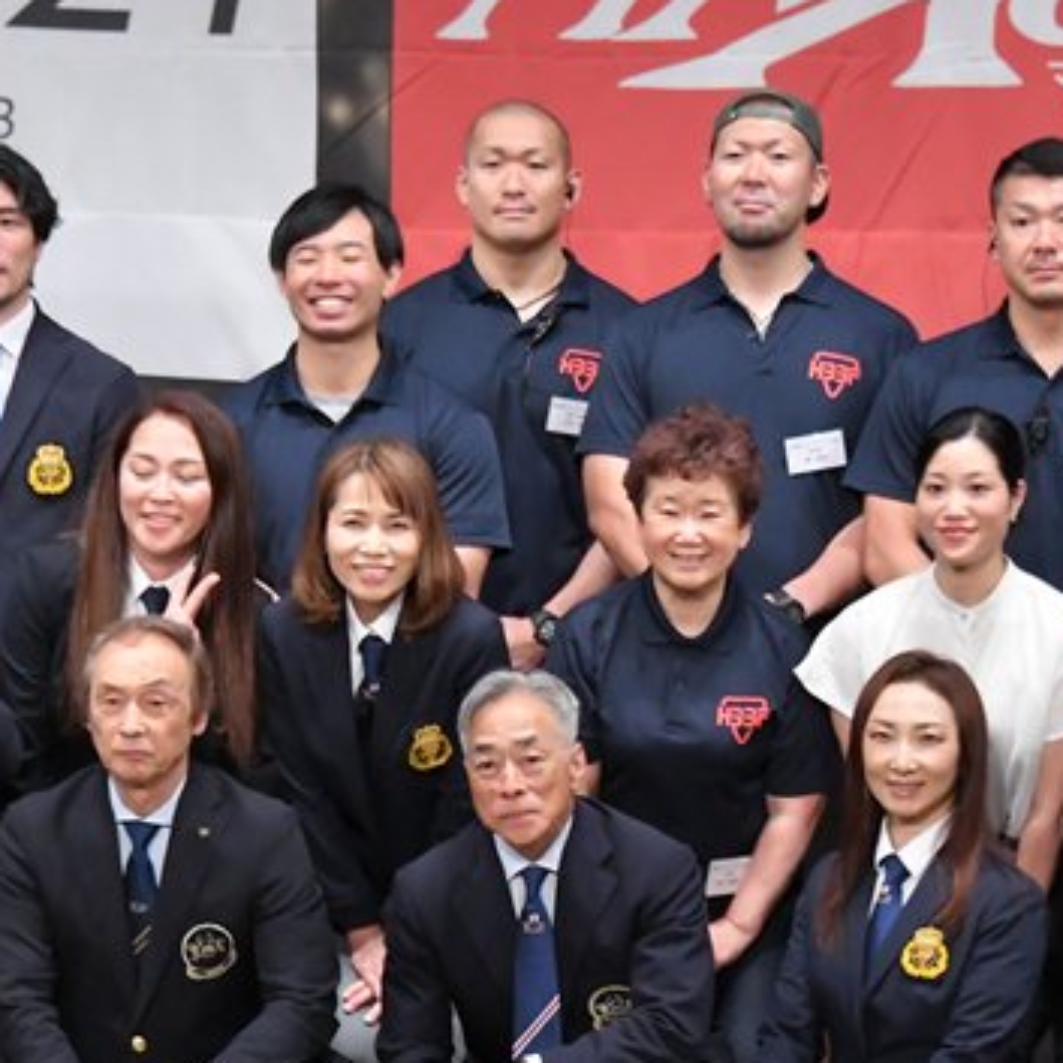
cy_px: 702
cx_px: 483
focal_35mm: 341
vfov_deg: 5.1
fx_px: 11847
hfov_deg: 5.1
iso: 6400
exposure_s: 1/400
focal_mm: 122
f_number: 5.6
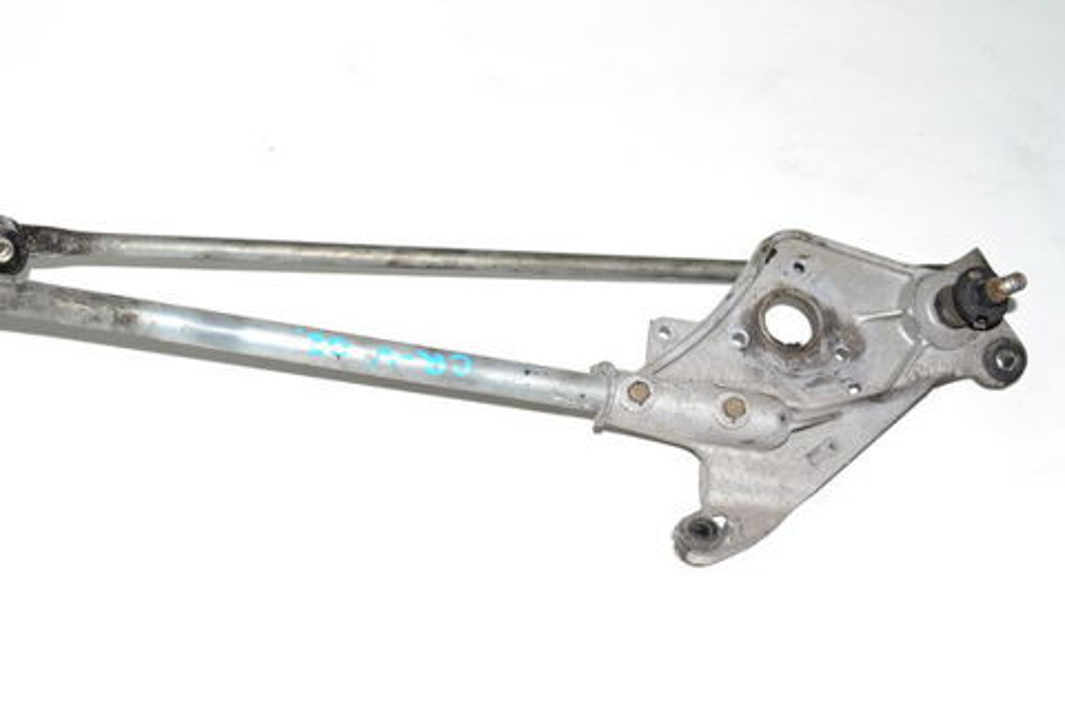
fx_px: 1302
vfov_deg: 30.5
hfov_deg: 44.0
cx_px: 373
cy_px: 353
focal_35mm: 44
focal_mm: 22
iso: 200
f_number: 5.6
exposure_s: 1/125
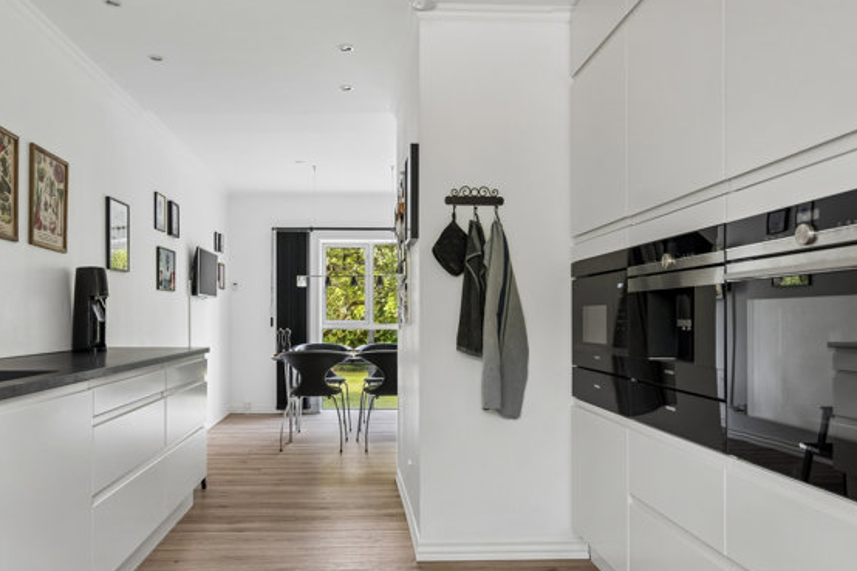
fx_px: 619
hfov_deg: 69.2
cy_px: 307
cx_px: 382
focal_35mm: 26
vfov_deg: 49.5
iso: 400
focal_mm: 18
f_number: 4
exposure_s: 1/160
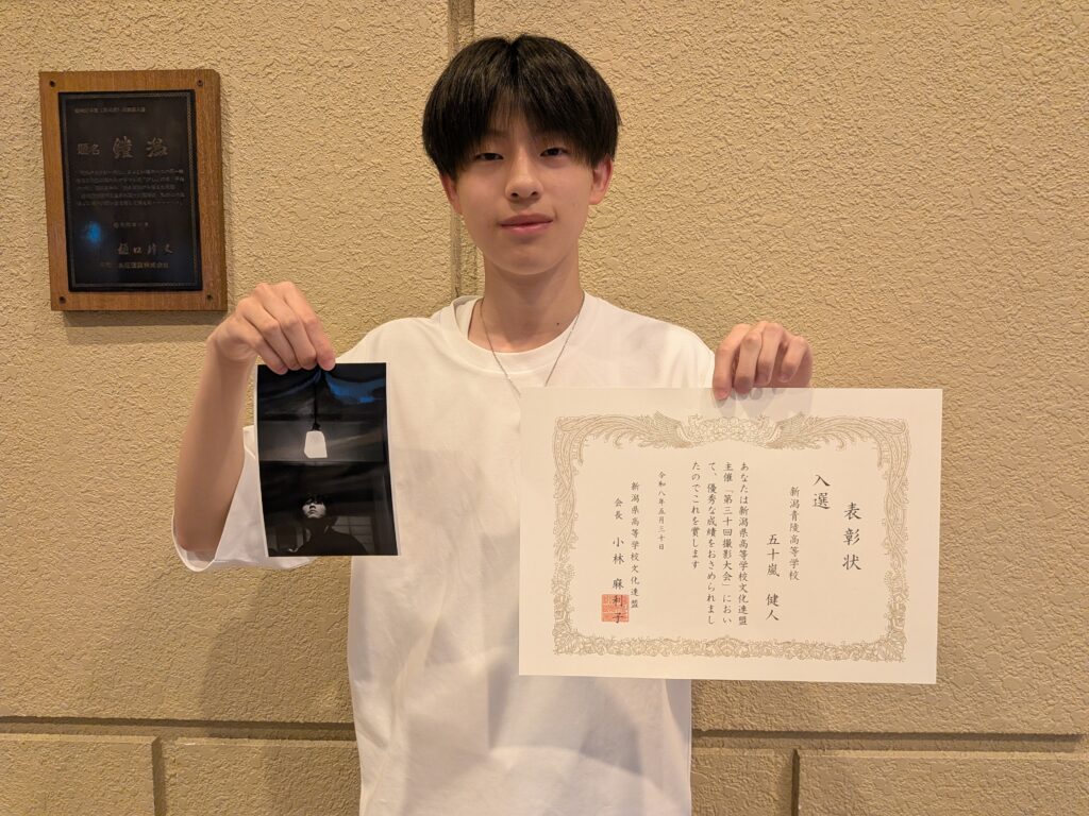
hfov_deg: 71.6
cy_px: 408
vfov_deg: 56.8
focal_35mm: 24
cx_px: 544
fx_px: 755
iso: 247
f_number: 1.7
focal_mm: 4.53
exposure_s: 1/100
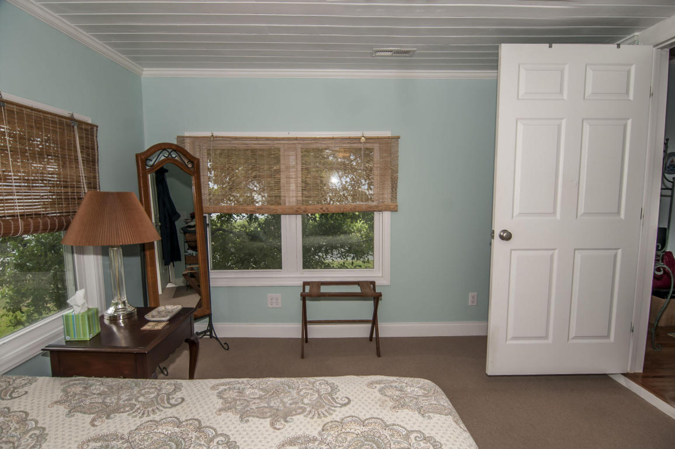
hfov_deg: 90.1
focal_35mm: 18
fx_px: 337
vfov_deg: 67.3
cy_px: 224
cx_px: 338
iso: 250
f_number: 5.6
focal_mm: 12
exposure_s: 1/60
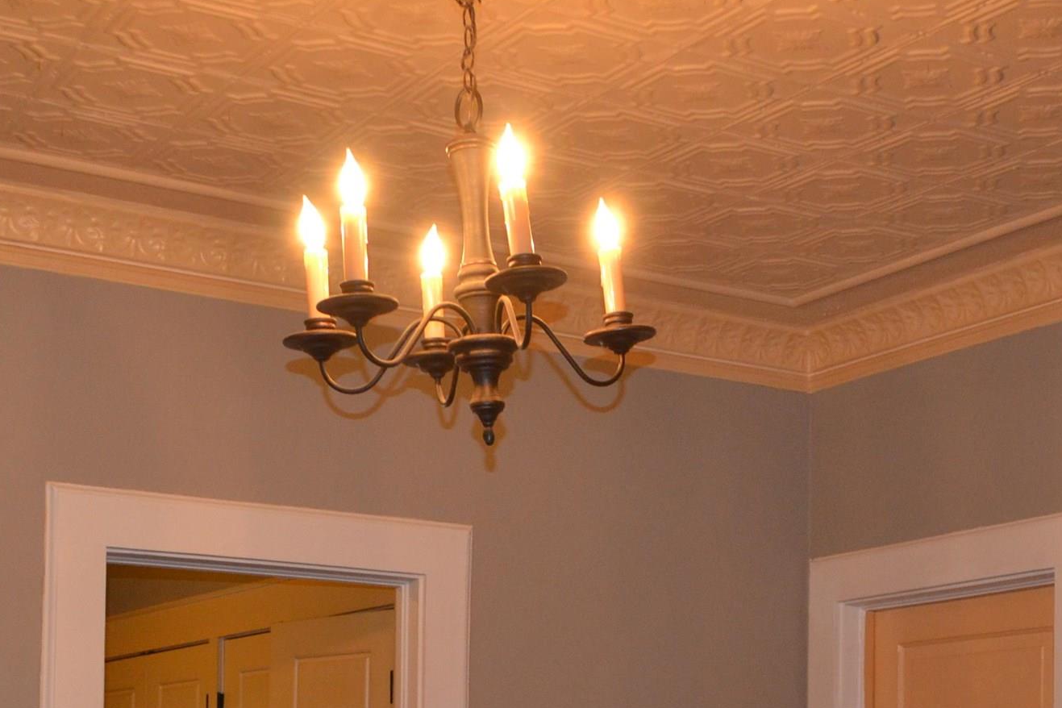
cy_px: 794
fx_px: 1858
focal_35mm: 63
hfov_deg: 31.8
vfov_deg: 20.5
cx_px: 626
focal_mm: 18
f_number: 3.5
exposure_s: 1/60
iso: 640
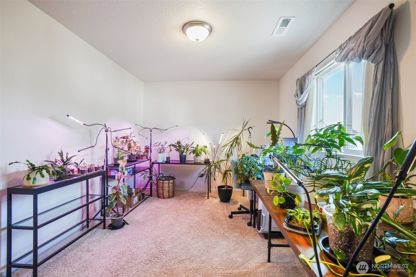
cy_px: 138
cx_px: 208
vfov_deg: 73.7
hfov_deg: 96.7
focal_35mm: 16
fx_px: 185
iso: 400
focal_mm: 16
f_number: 8
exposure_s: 1/10
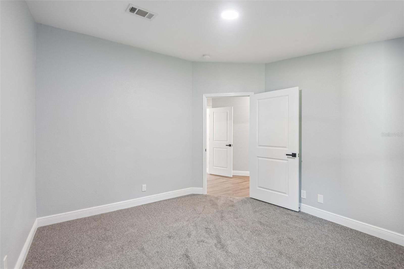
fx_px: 180
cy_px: 134
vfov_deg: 73.7
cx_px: 202
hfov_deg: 96.7
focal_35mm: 16
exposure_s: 1/6
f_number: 8
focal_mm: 16
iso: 400
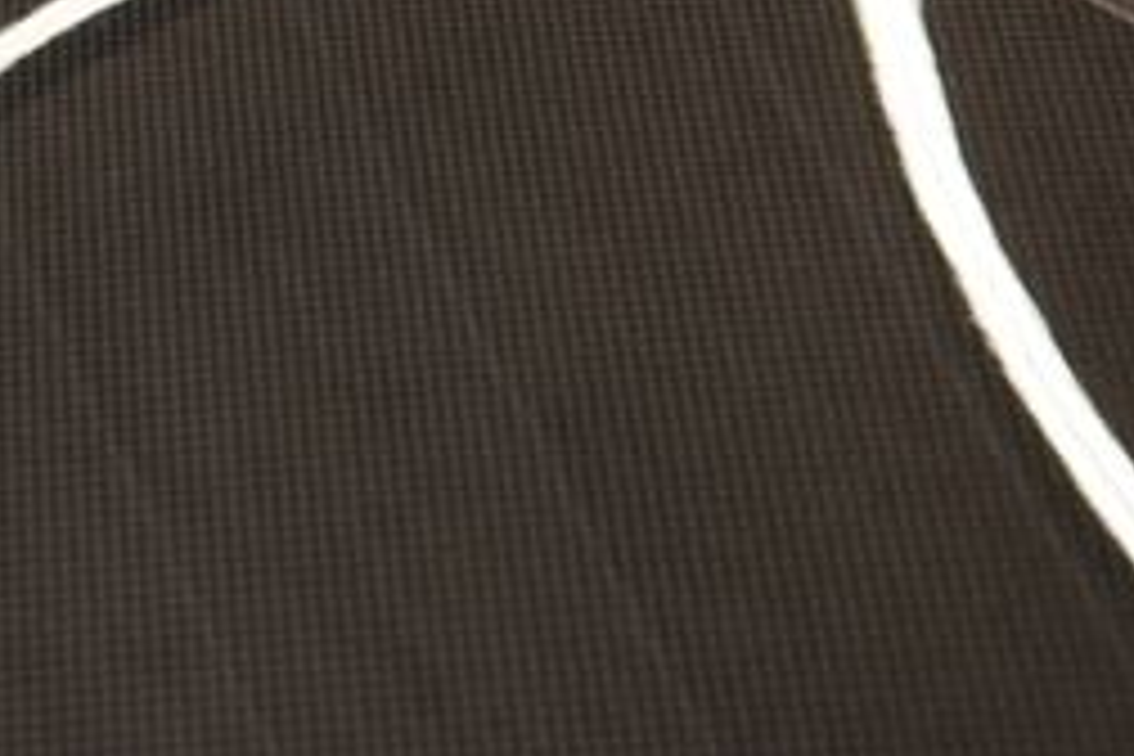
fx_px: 4095
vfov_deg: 10.1
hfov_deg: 15.5
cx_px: -4
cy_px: -529
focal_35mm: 130
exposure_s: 1/160
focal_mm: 32
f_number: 4
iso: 1600
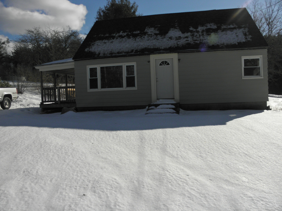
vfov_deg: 49.7
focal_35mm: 28
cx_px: 141
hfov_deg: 63.4
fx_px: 228
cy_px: 106
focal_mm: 5
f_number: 7
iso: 100
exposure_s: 1/640
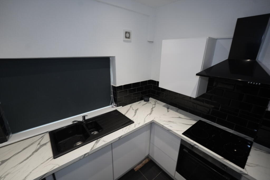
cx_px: 135
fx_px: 120
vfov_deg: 73.8
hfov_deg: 96.7
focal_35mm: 16
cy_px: 90
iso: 2000
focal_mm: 16
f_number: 4
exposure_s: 1/160
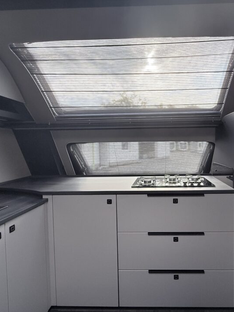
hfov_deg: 64.2
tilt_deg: -3.0
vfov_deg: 81.7
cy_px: 153
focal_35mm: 20
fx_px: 180
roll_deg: +0.1
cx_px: 157
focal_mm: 2.22
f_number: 2.2
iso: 64
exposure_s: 1/138
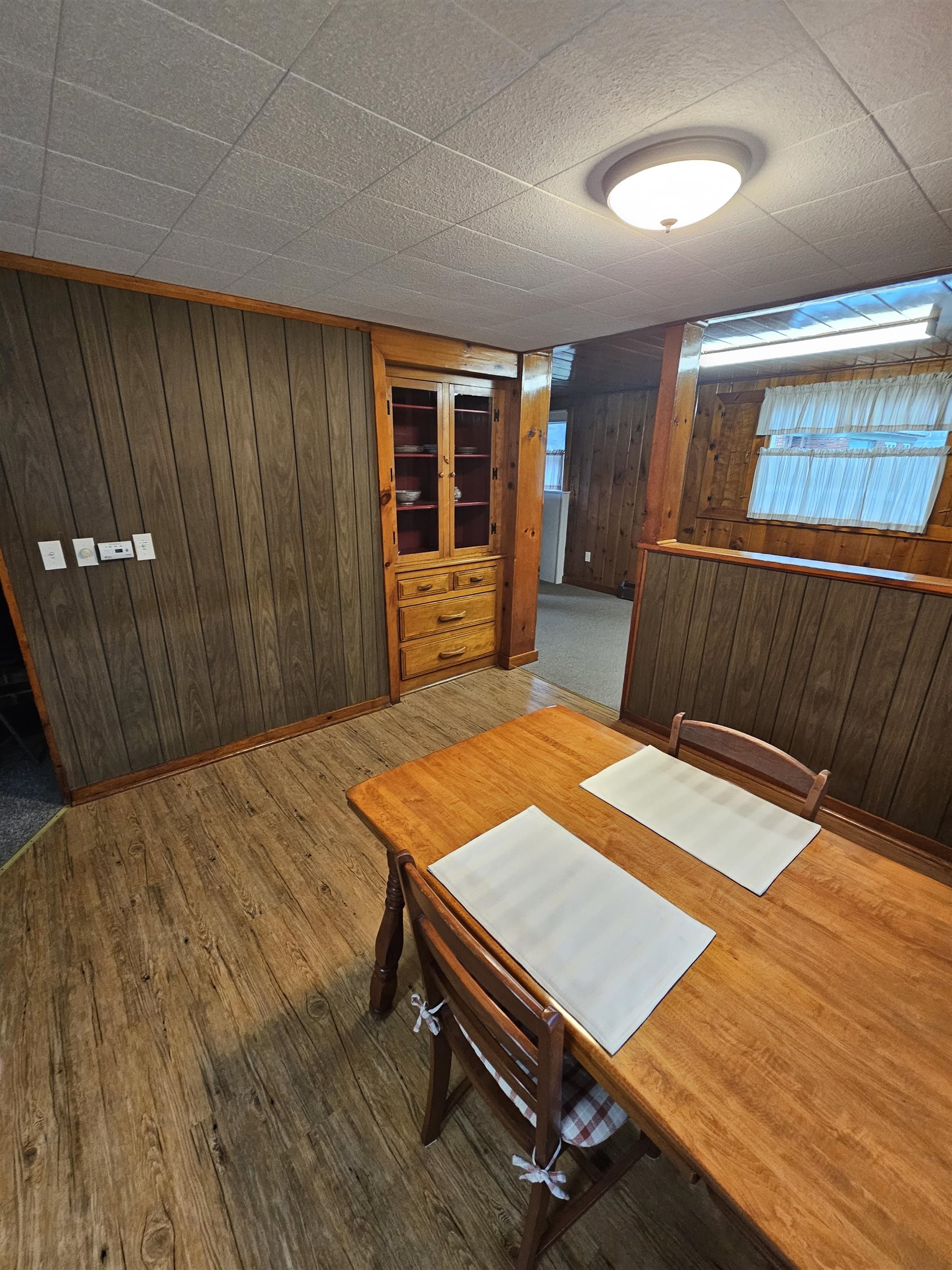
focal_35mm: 13
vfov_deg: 106.2
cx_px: 476
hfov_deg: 89.9
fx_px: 477
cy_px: 635
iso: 320
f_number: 2.2
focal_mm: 2.2
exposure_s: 1/40
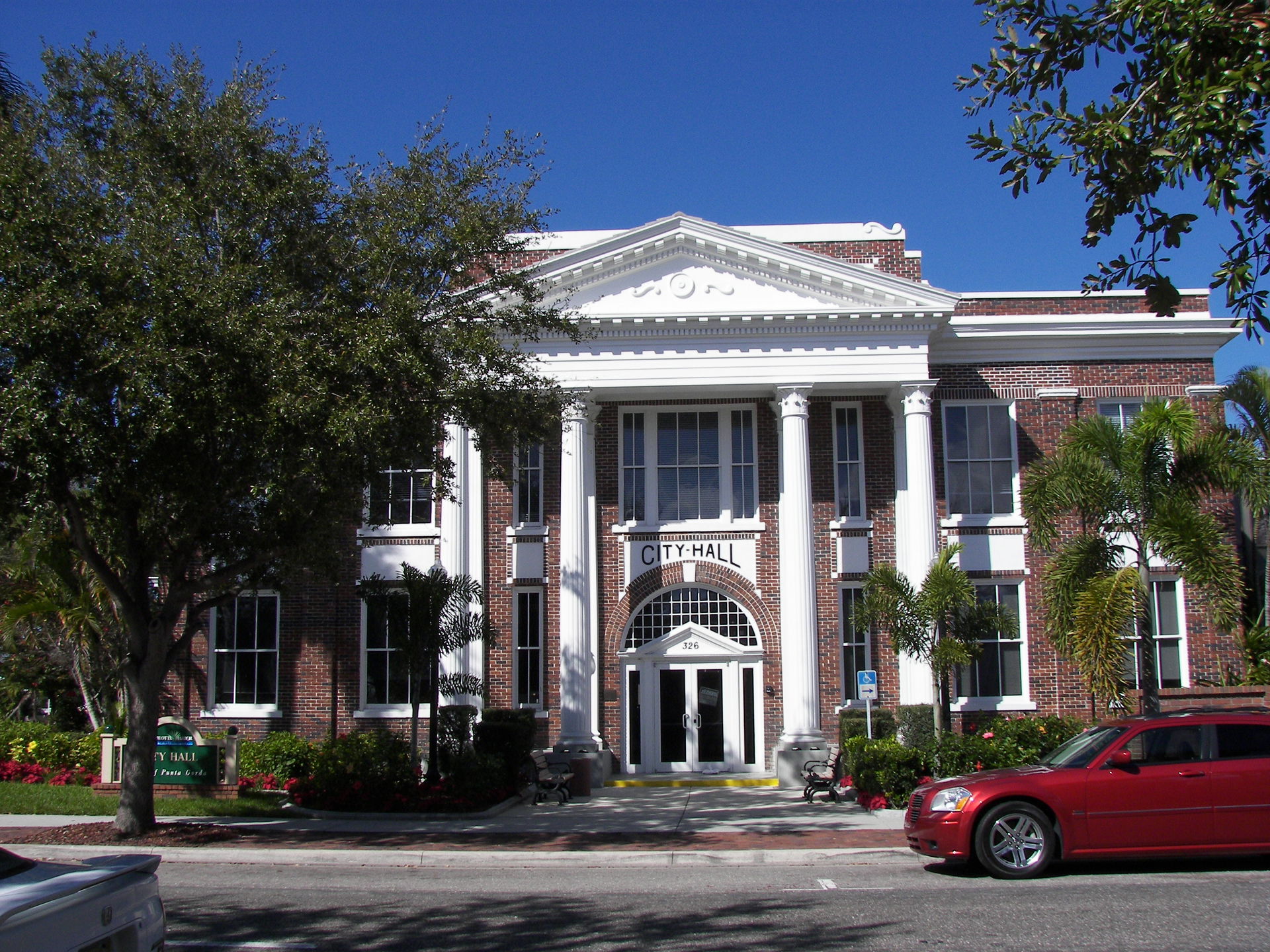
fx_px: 1321
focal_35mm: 36
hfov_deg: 51.4
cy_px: 476
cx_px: 635
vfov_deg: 39.7
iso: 64
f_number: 5.6
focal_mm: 6
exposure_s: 1/640
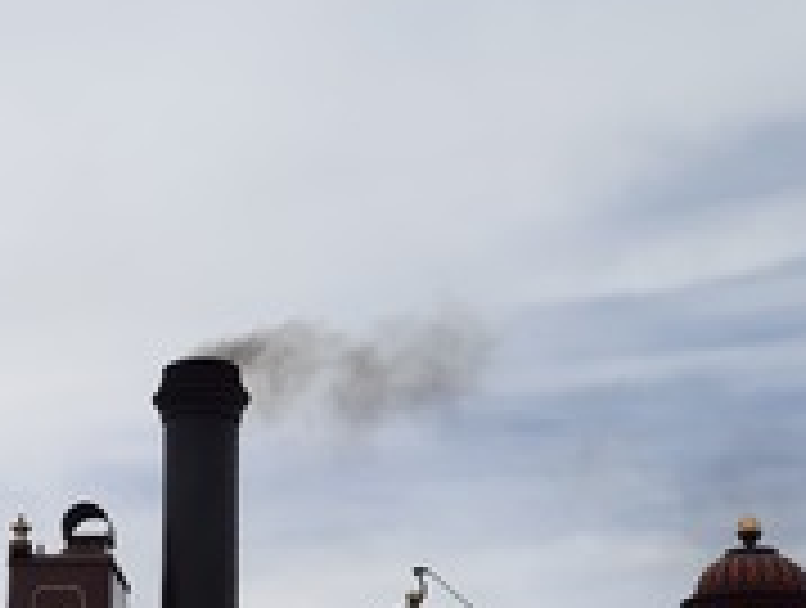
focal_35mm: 78
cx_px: -144
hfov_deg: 23.0
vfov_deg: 18.7
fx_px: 1820
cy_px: 527
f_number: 2
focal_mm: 4.6
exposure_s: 1/2326
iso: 40
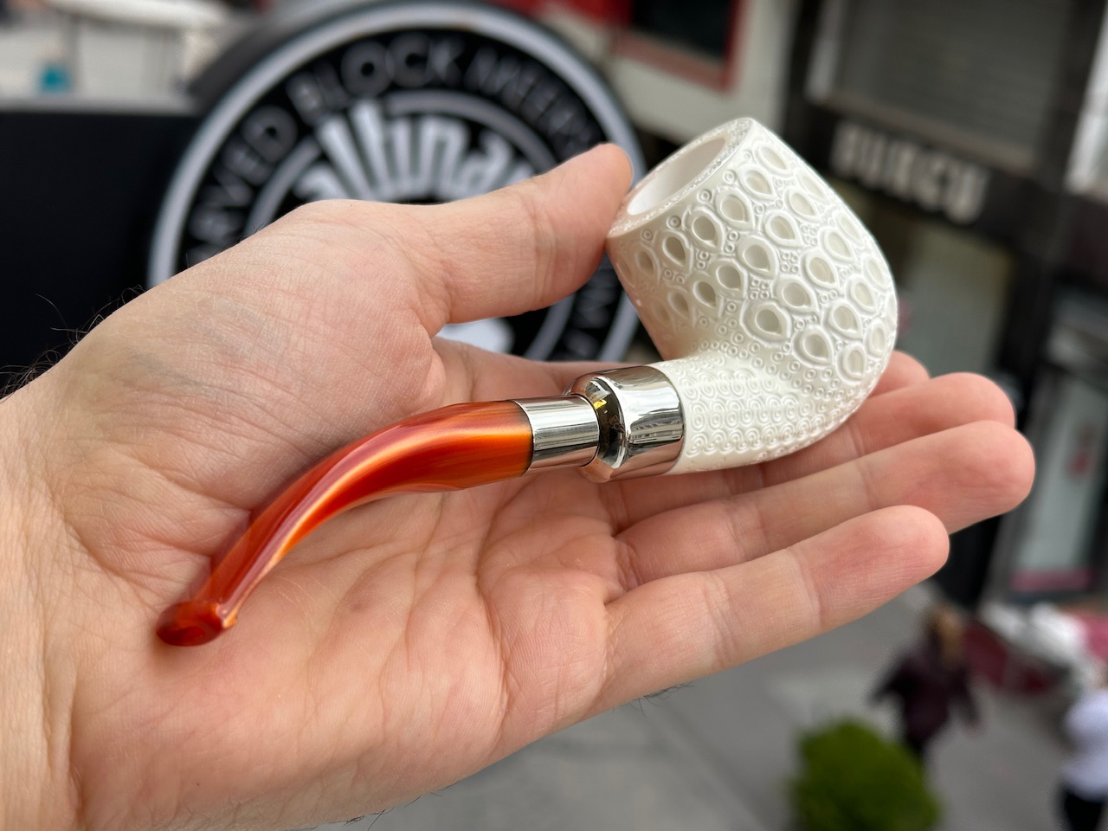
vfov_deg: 30.3
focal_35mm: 48
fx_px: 1536
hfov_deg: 39.7
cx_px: 554
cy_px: 416
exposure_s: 1/435
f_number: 1.78
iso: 64
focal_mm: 6.86
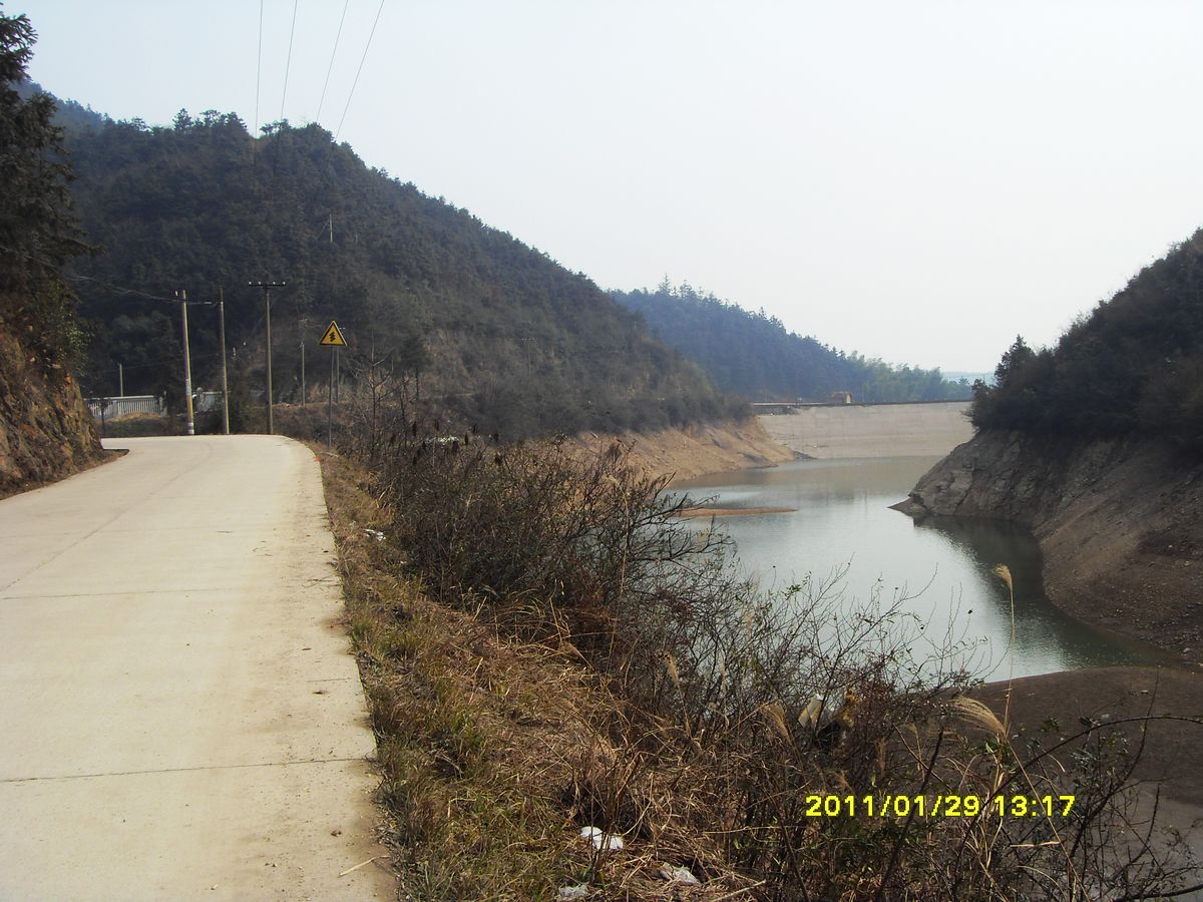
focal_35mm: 39
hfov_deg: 47.9
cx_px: 602
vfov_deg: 36.8
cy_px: 451
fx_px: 1355
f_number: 6.2
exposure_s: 1/250
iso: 80
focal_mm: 6.6
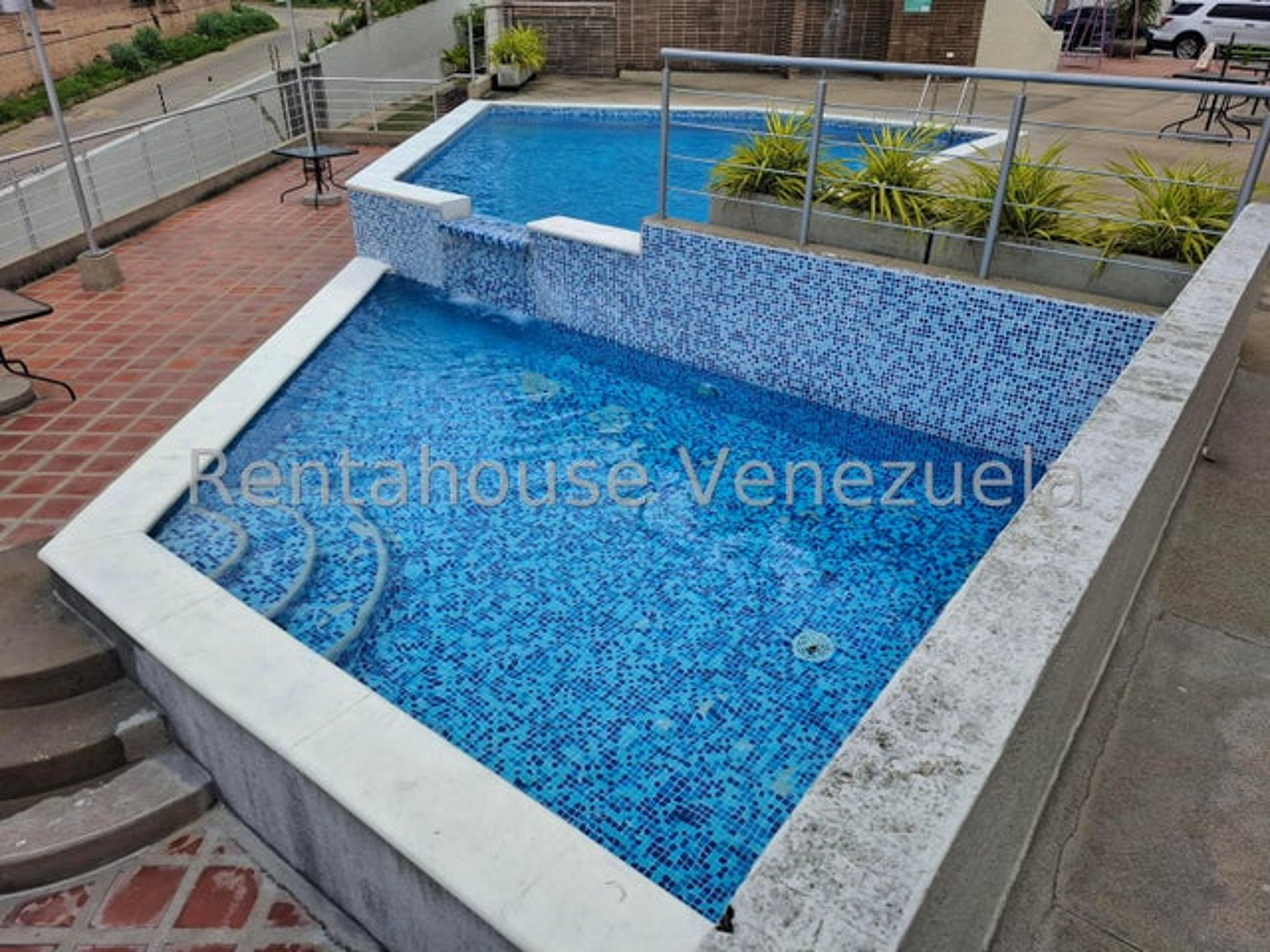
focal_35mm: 23
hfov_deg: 73.9
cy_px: 476
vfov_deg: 58.9
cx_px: 635
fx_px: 844
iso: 50
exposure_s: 1/930
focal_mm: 5.54
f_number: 1.8
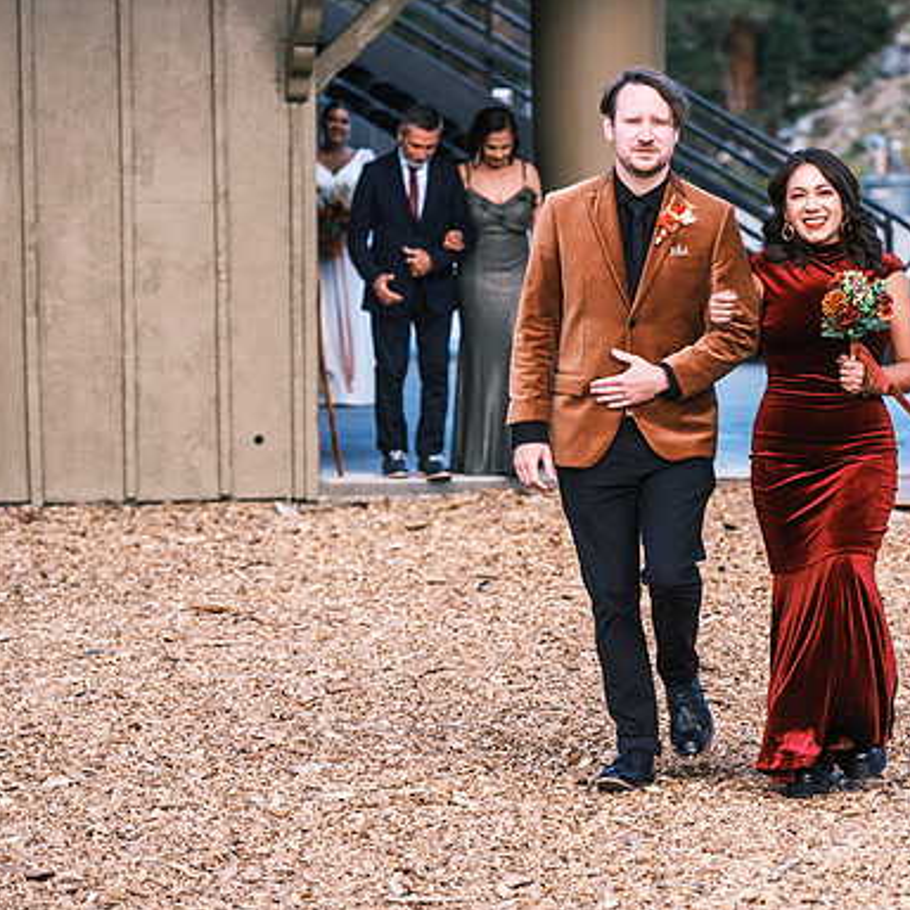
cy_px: 443
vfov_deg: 8.5
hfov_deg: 8.5
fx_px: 6127
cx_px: 733
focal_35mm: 206
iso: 400
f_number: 2.8
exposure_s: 1/950
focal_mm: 83.8
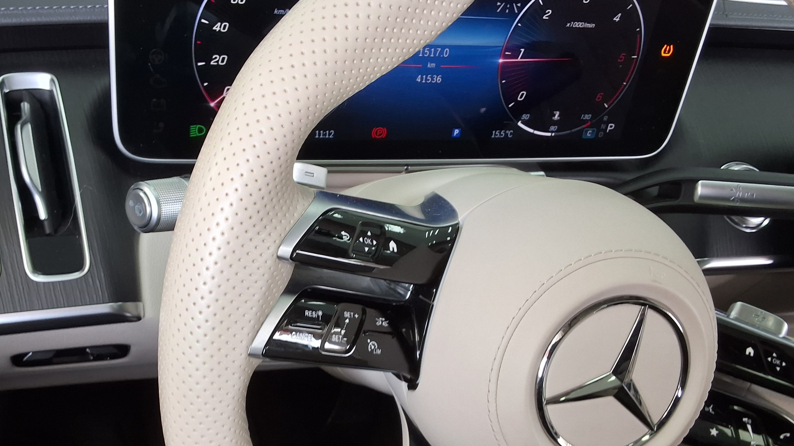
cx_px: 314
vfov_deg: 30.2
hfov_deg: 51.2
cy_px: 305
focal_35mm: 39
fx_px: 821
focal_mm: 2.91
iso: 40
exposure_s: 1/40
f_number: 1.9
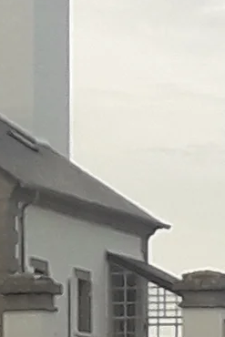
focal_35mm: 81
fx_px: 759
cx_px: -12
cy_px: 308
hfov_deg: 16.4
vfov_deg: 24.3
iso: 40
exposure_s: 1/392
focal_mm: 3.6
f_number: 1.9
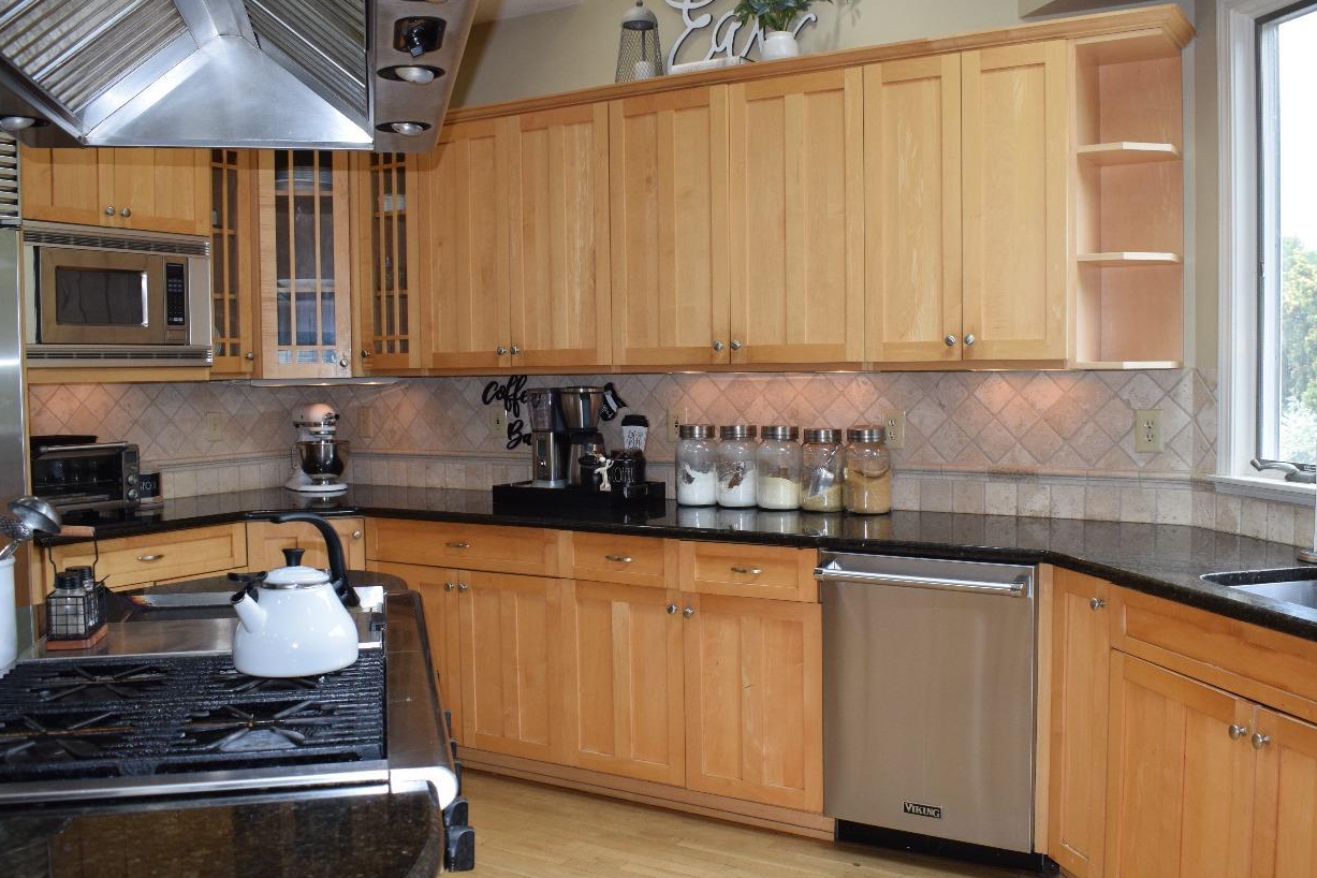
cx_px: 698
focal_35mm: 33
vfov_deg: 40.0
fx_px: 1207
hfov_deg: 57.2
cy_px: 430
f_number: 5
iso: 800
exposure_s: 1/100
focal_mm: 18
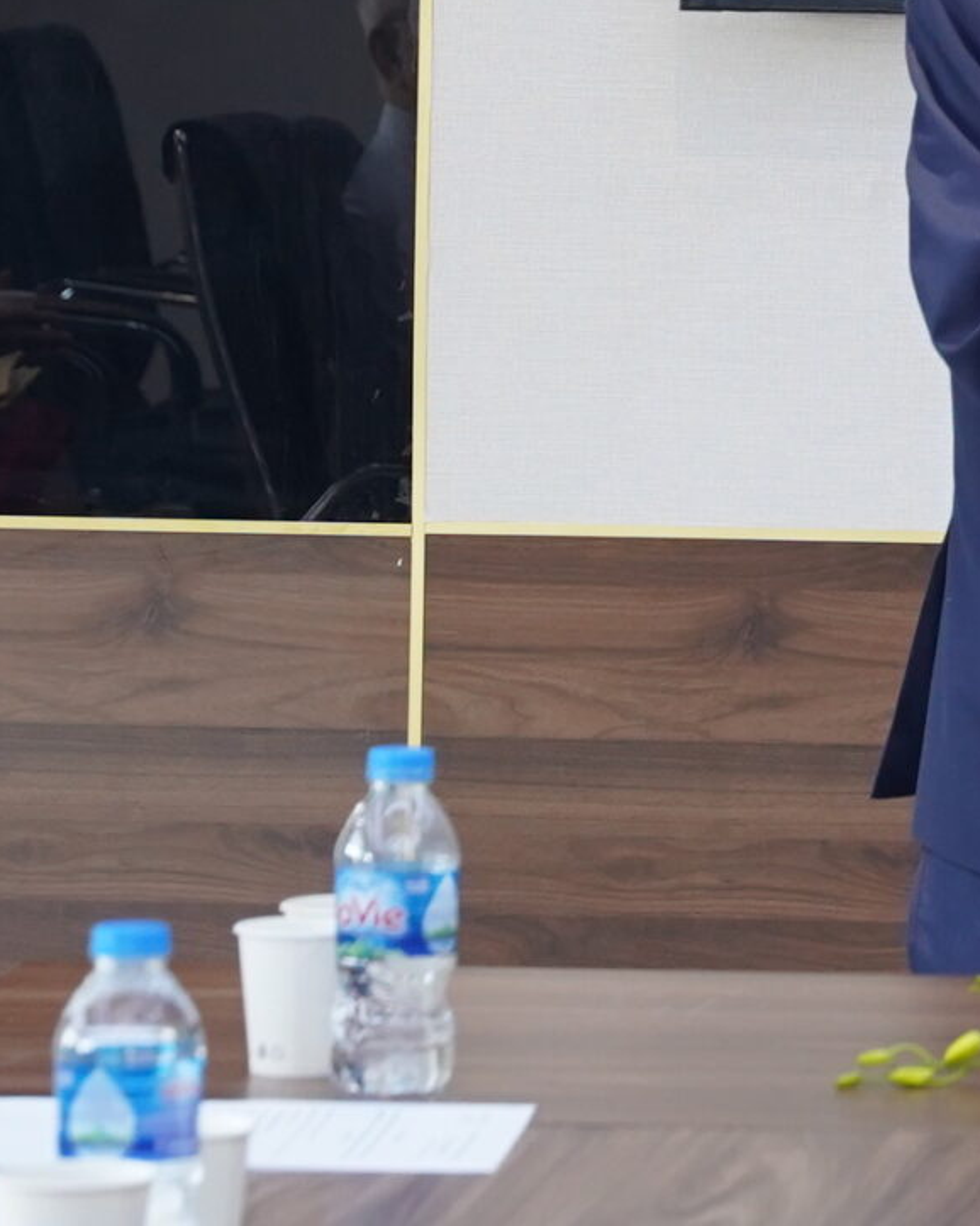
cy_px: -193
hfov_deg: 5.9
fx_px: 9394
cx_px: 1692
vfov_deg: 7.4
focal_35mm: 259
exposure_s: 1/125
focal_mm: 52.3
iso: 1250
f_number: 4
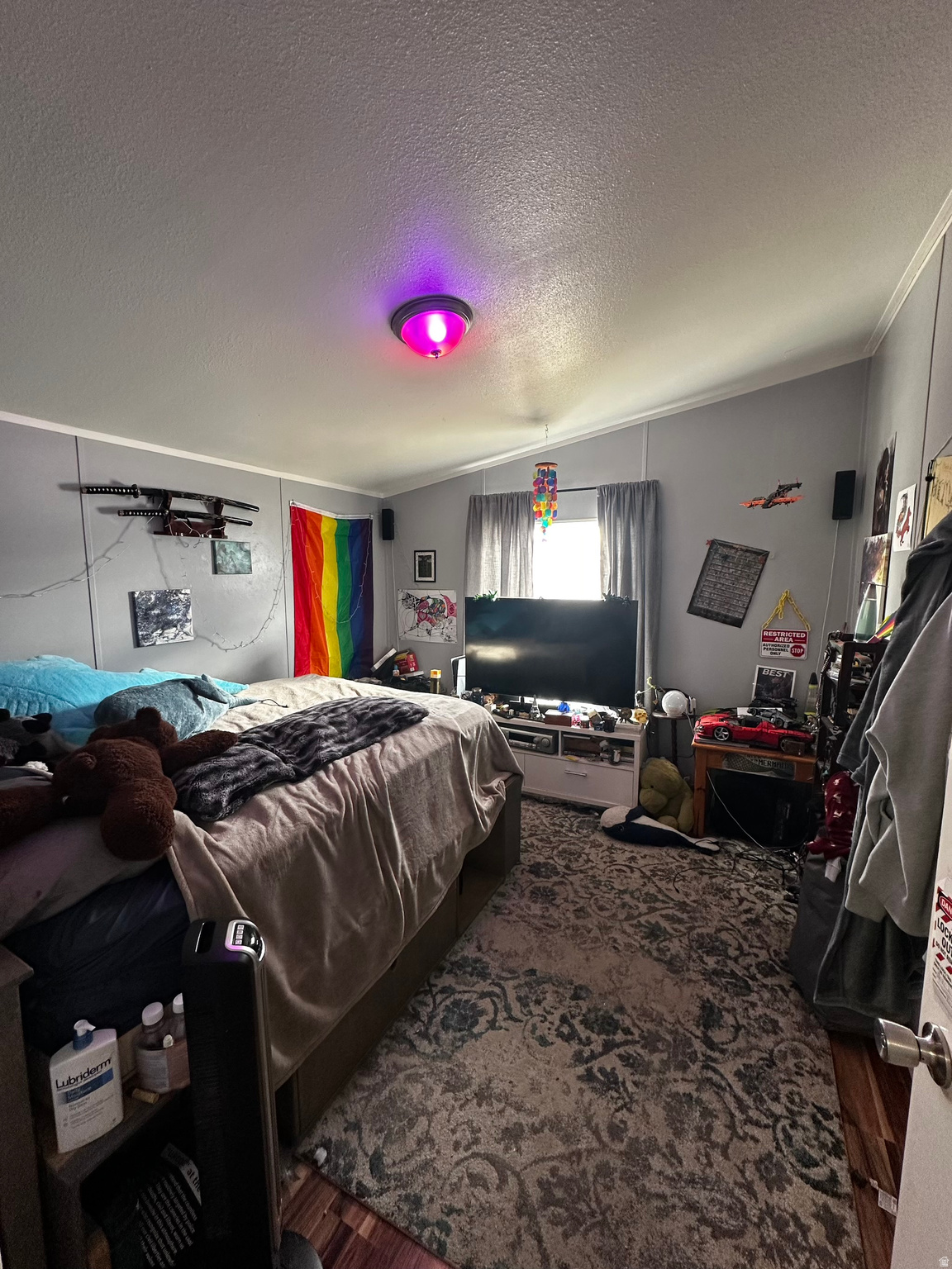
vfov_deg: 102.1
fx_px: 513
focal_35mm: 14
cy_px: 634
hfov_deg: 85.7
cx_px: 476
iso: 200
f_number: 2.2
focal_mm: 2.22
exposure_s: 1/60
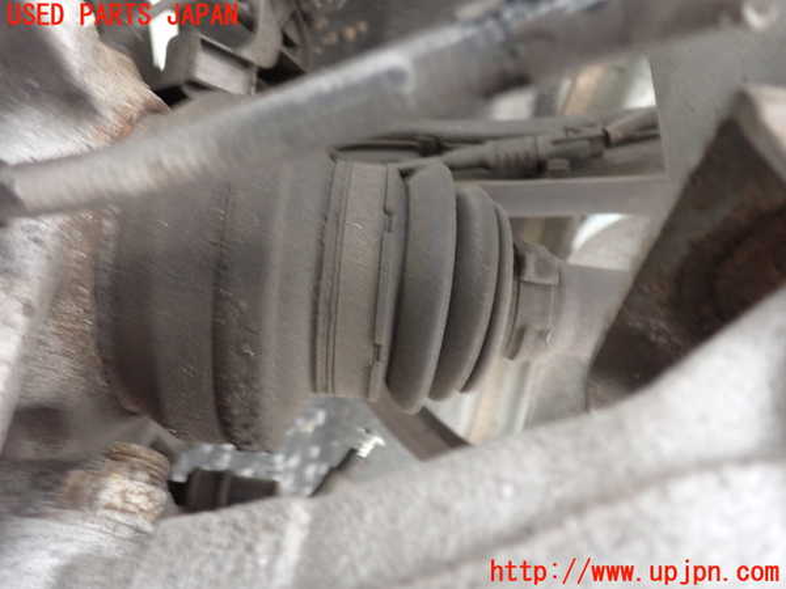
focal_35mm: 30
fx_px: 681
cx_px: 393
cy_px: 294
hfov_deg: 60.0
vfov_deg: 46.8
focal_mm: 5.4
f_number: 2.3
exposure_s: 1/15
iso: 800
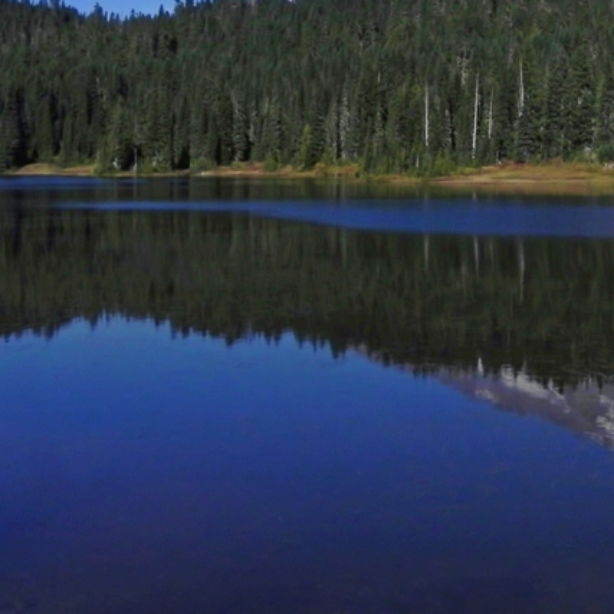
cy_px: 93
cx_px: 682
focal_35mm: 60
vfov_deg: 27.8
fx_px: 1204
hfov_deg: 26.3
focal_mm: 5.2
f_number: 8
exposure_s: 1/1075
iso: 160
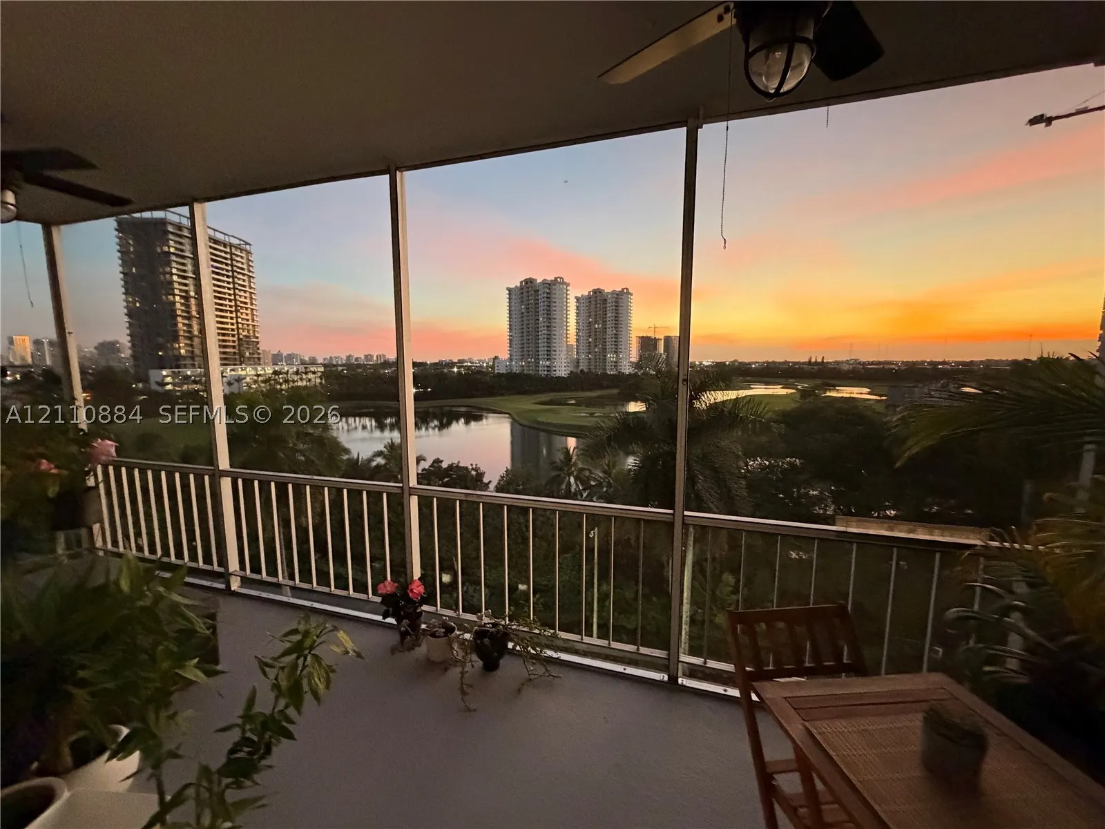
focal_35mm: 14
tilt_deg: -7.2
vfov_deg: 85.7
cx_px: 552
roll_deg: +0.3
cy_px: 414
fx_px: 447
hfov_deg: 102.1
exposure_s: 1/60
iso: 800
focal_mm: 2.22
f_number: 2.2
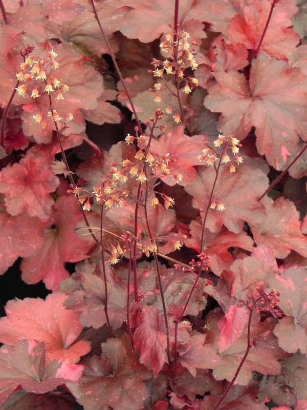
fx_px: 1525
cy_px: 205
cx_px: 154
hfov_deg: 11.5
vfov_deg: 15.3
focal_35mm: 129
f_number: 5
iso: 160
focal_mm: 23
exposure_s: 1/40
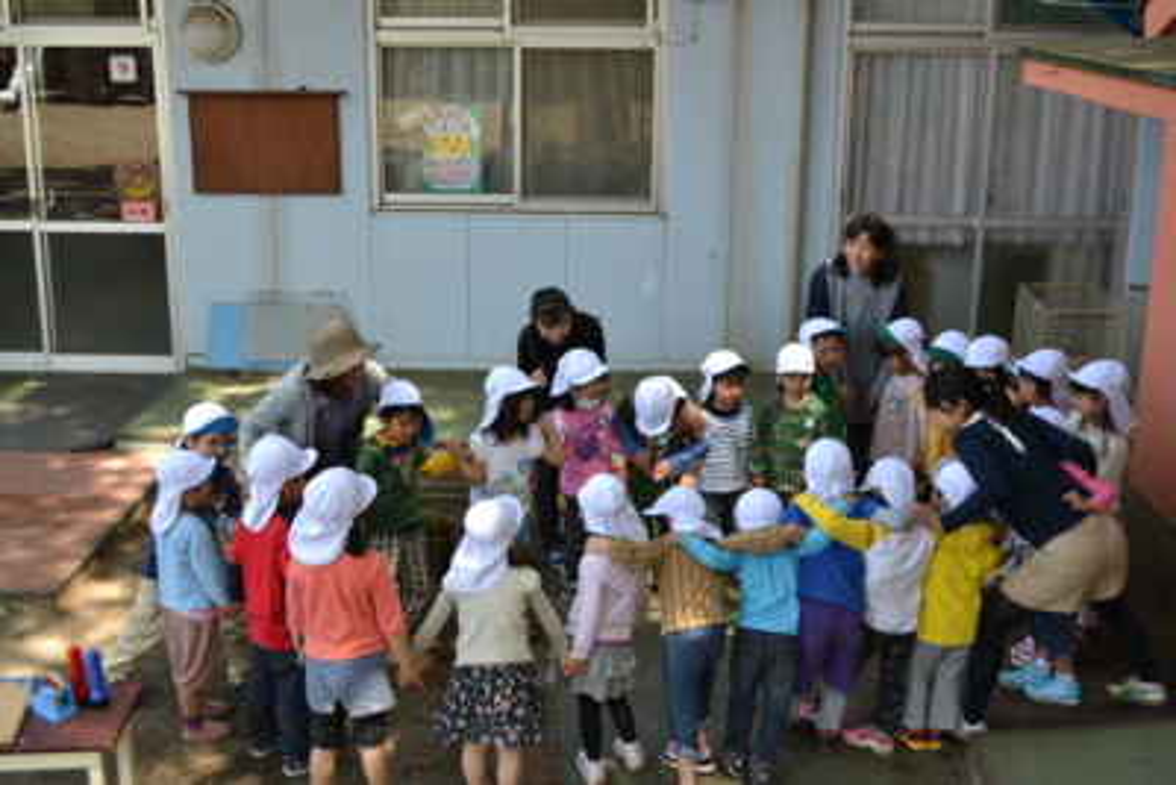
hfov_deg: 43.6
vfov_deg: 29.9
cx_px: 588
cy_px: 392
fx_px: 1470
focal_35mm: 45
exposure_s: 1/125
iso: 250
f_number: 5.6
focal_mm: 30
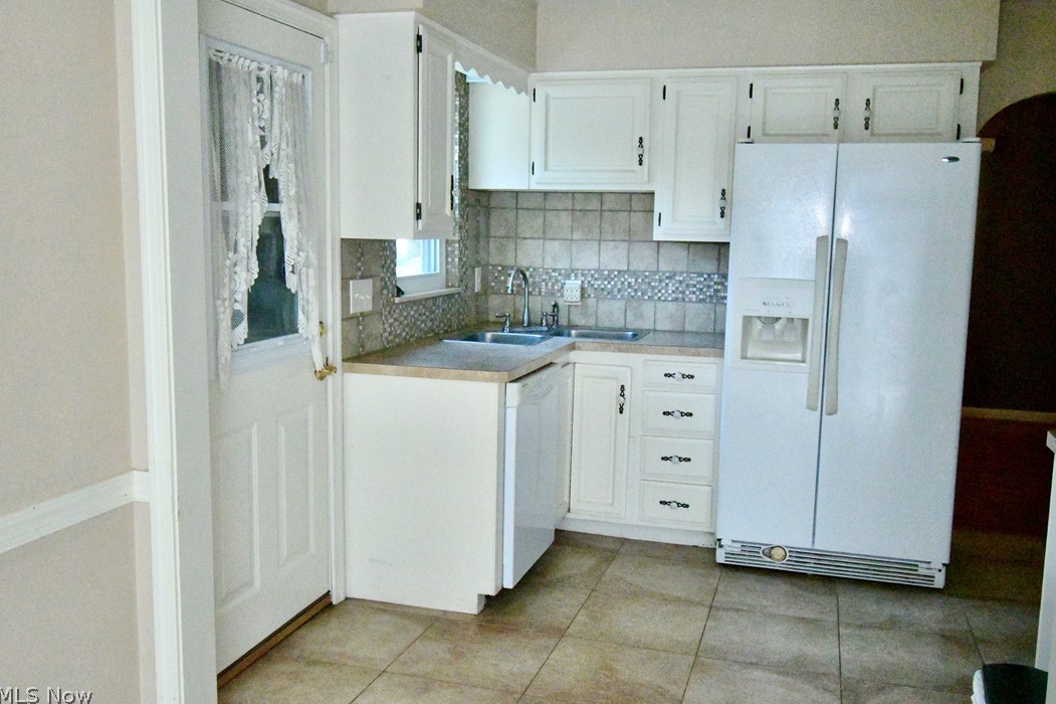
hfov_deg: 60.3
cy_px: 347
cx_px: 536
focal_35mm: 31
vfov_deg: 42.3
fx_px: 909
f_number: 5.6
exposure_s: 1/1600
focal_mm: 20
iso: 28800
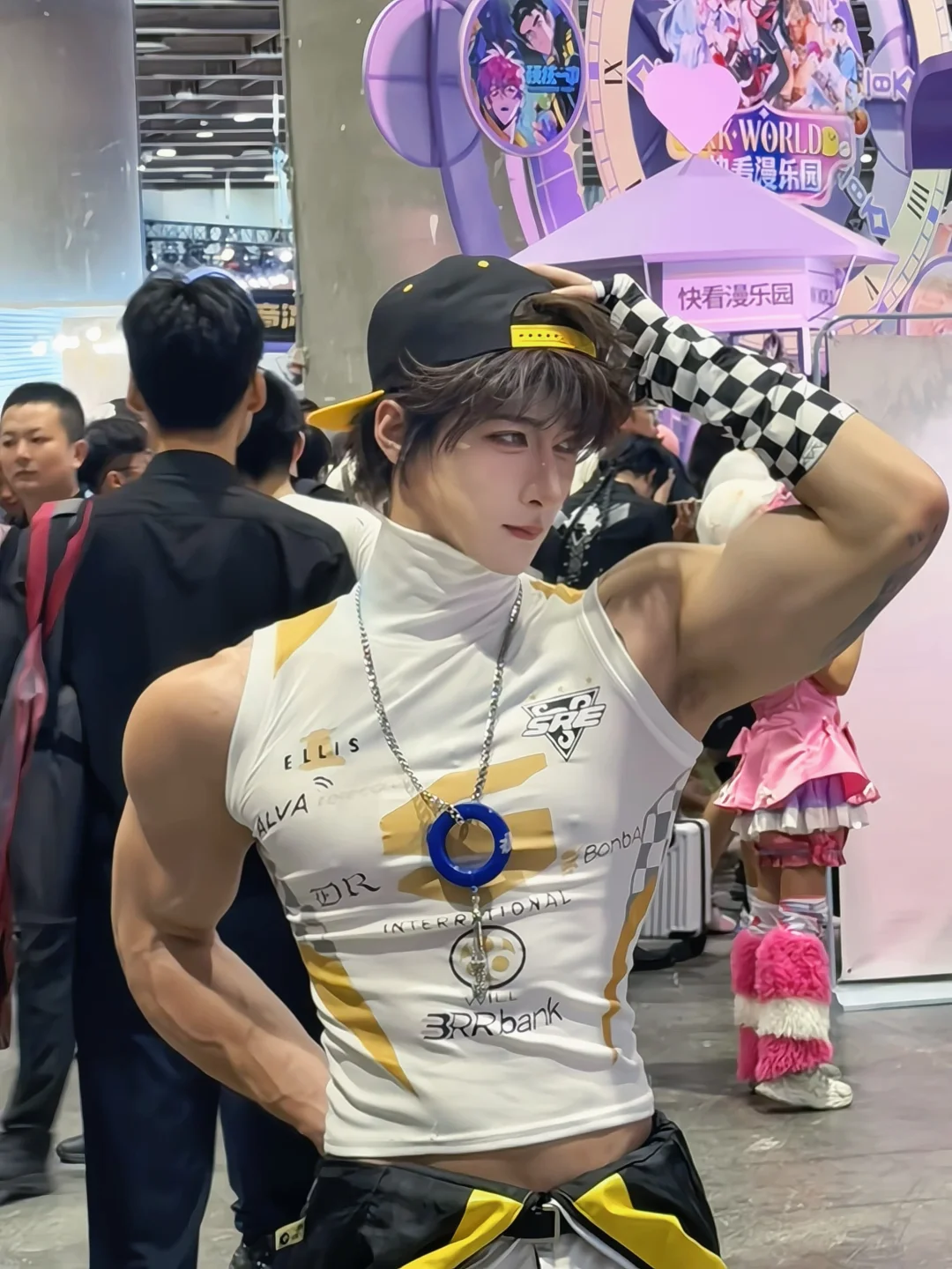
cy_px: 634
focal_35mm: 26
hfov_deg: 53.1
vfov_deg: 67.3
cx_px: 476
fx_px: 953
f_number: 1.5
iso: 125
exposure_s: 1/60
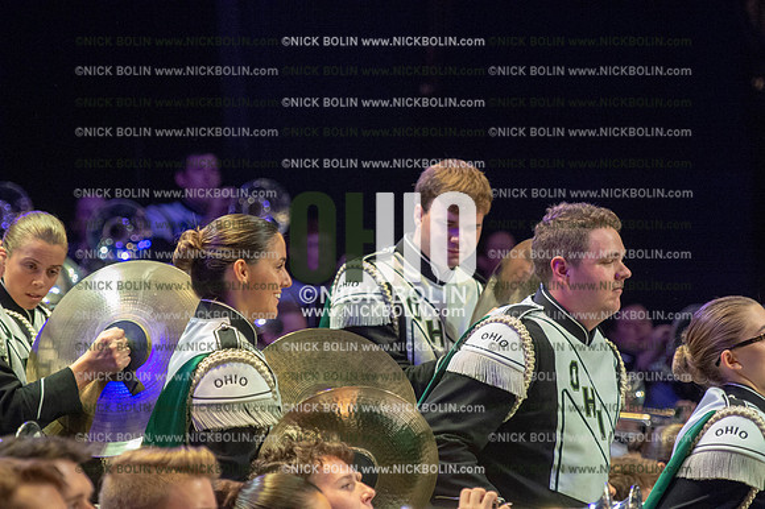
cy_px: 254
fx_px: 4460
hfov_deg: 9.8
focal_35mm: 210
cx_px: 382
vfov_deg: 6.5
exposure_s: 1/400
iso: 8000
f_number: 5.6
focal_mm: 210
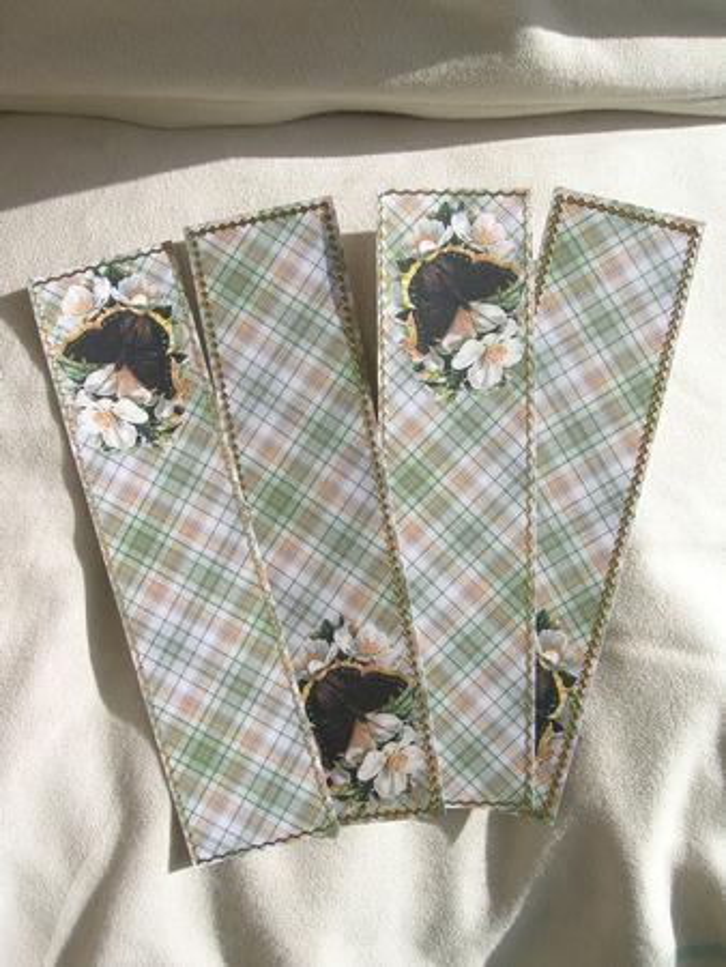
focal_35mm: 35
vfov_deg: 52.6
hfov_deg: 40.7
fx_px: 978
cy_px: 484
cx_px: 363
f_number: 4.8
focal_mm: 5.4
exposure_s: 1/275
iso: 50
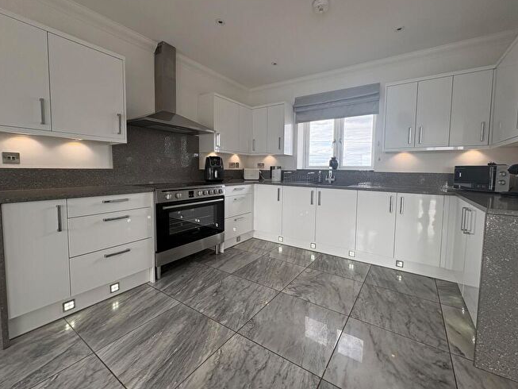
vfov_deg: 81.7
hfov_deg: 98.1
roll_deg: -1.5
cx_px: 270
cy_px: 184
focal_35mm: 15
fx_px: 225
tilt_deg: -3.8
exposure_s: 1/133
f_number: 2.2
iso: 64
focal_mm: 2.22
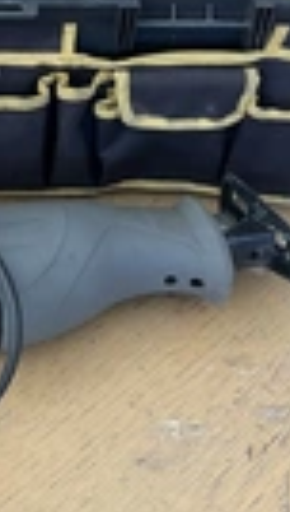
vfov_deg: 21.8
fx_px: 1277
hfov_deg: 12.8
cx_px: -8
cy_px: -4
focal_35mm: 94
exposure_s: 1/122
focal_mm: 3
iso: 32
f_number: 1.8
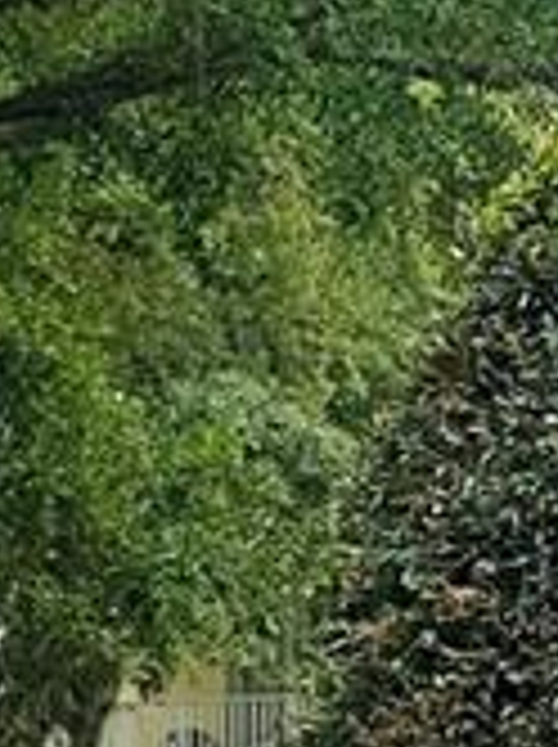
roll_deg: -1.3
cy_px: 1683
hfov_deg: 3.8
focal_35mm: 377
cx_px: -1256
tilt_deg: -4.3
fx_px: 8124
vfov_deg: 5.1
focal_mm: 6
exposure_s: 1/1170
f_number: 2
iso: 20
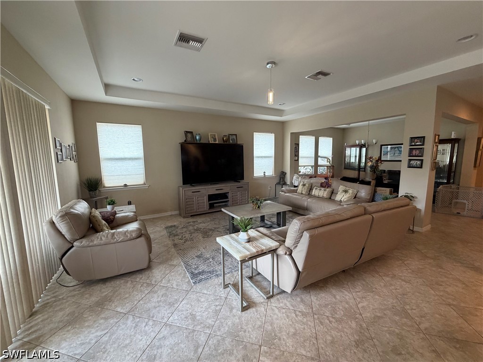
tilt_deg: -7.2
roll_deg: +0.8
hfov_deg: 102.1
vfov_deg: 85.7
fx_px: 195
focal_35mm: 14
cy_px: 181
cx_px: 242
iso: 320
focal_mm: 2.22
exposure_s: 1/60
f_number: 2.2
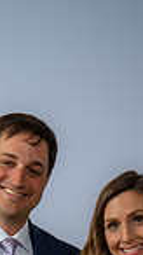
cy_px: 377
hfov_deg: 6.8
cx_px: 50
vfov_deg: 11.7
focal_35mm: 177
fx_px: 1195
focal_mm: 55
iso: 250
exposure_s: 1/200
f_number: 6.3
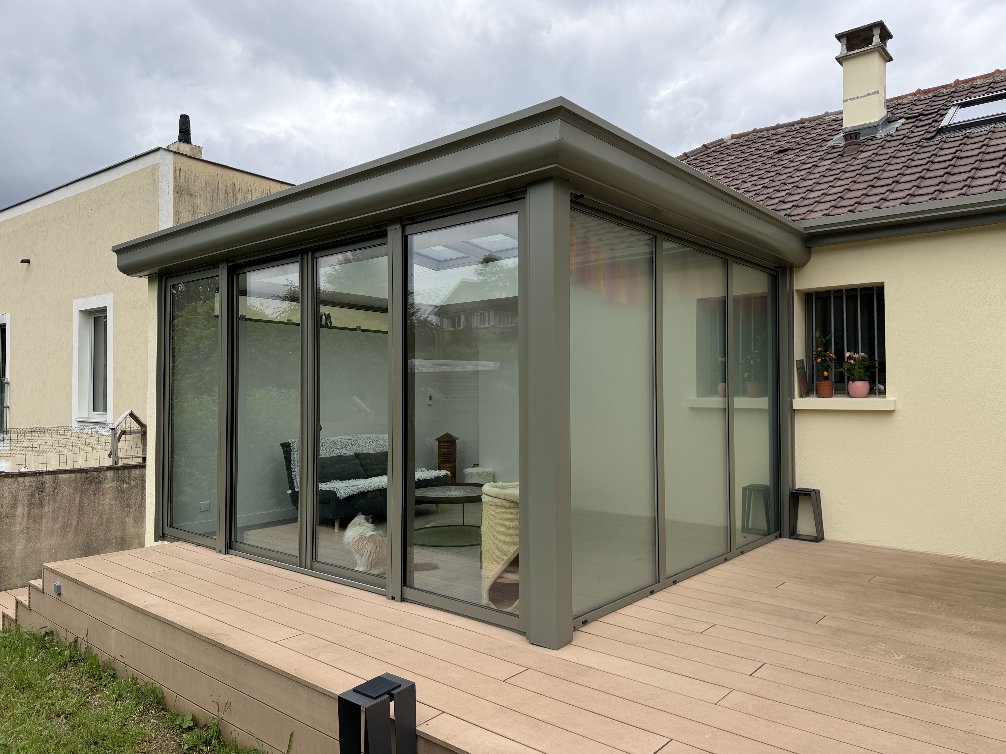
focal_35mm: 24
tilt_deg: +0.0
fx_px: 697
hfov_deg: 71.6
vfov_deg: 56.8
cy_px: 377
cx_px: 503
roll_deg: -0.3
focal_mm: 6.76
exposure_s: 1/3953
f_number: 1.78
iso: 100
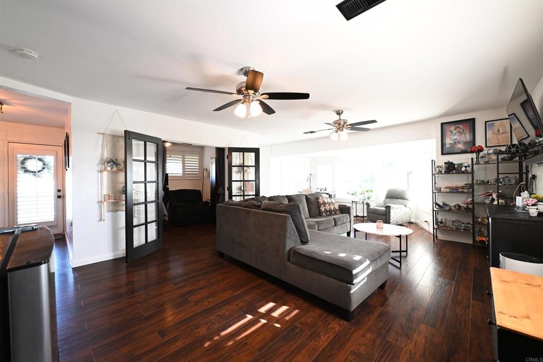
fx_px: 211
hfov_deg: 104.2
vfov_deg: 81.2
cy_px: 181
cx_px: 272
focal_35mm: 14
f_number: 9
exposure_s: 1/1.6
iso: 400
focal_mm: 14
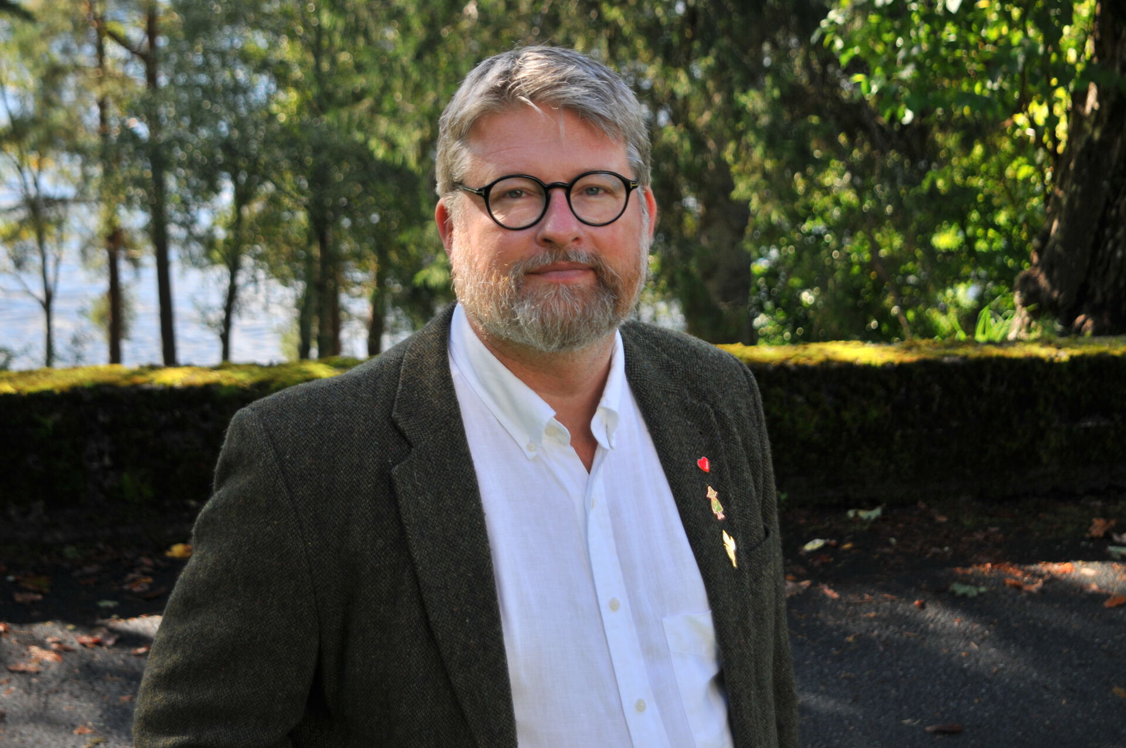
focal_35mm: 68
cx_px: 563
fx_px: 2109
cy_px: 374
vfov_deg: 20.1
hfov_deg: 29.9
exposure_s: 1/125
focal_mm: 45
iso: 200
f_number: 5.6
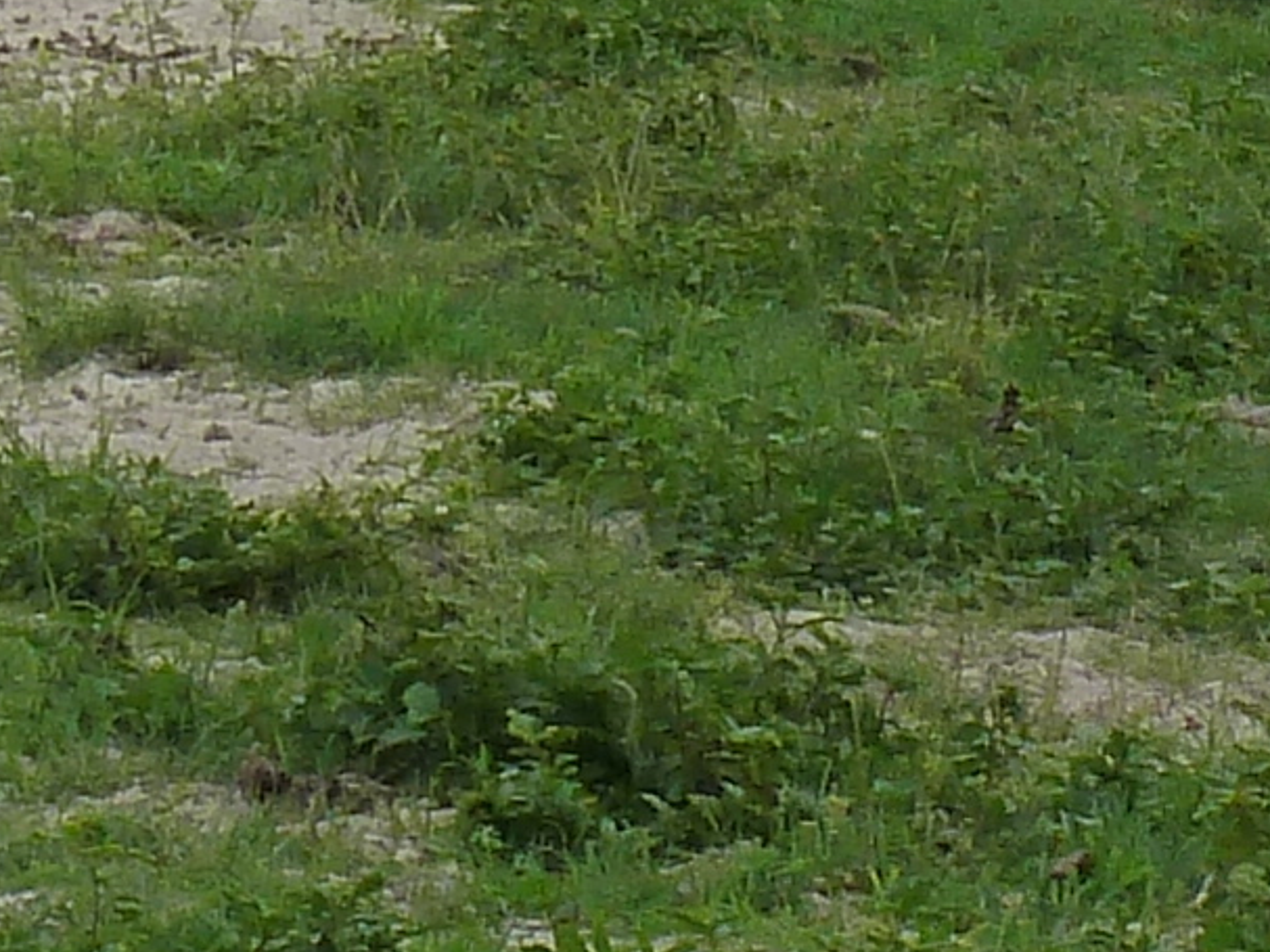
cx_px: -414
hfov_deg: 4.8
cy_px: -908
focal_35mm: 415
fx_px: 15223
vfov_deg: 3.6
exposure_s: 1/500
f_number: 5.6
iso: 125
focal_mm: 10.3
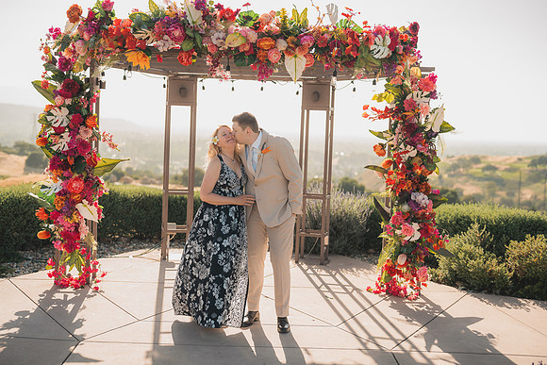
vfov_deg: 27.0
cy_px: 182
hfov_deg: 39.6
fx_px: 760
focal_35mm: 50
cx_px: 274
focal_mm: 50
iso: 50
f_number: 2
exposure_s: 1/1000
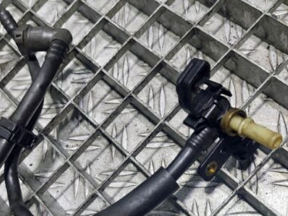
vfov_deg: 35.0
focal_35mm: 40
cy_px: 168
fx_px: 333
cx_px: 129
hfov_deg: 46.7
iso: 100
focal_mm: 5.23
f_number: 1.8
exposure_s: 1/50
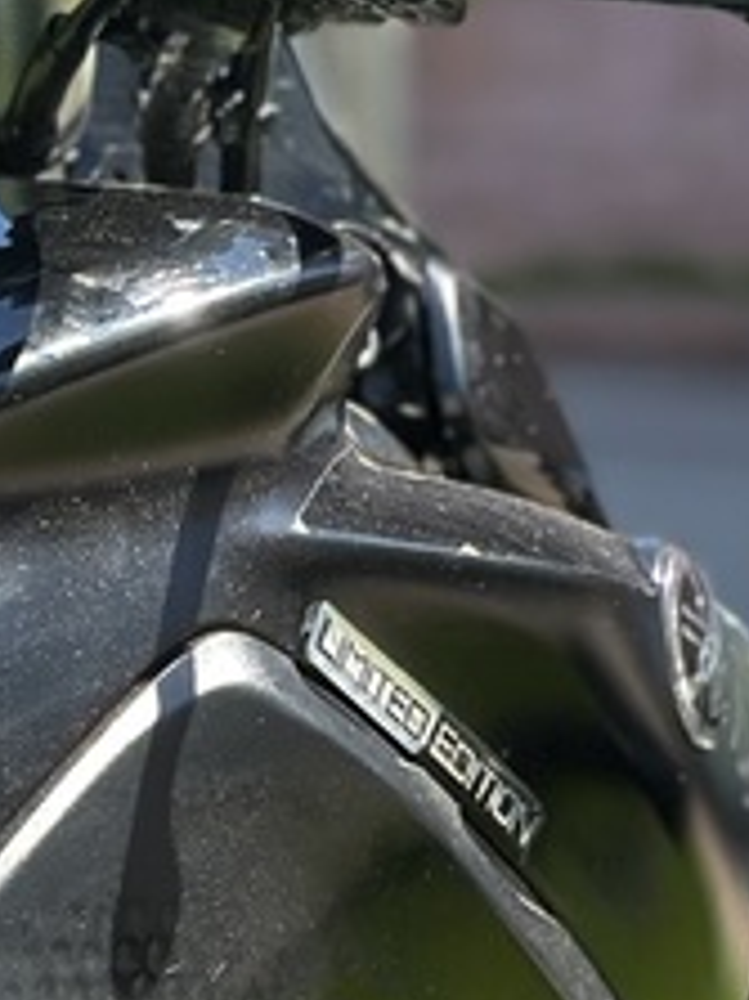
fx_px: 6209
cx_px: 444
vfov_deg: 9.1
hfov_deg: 6.9
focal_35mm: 215
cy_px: 1126
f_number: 1.78
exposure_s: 1/1242
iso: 80
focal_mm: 6.86
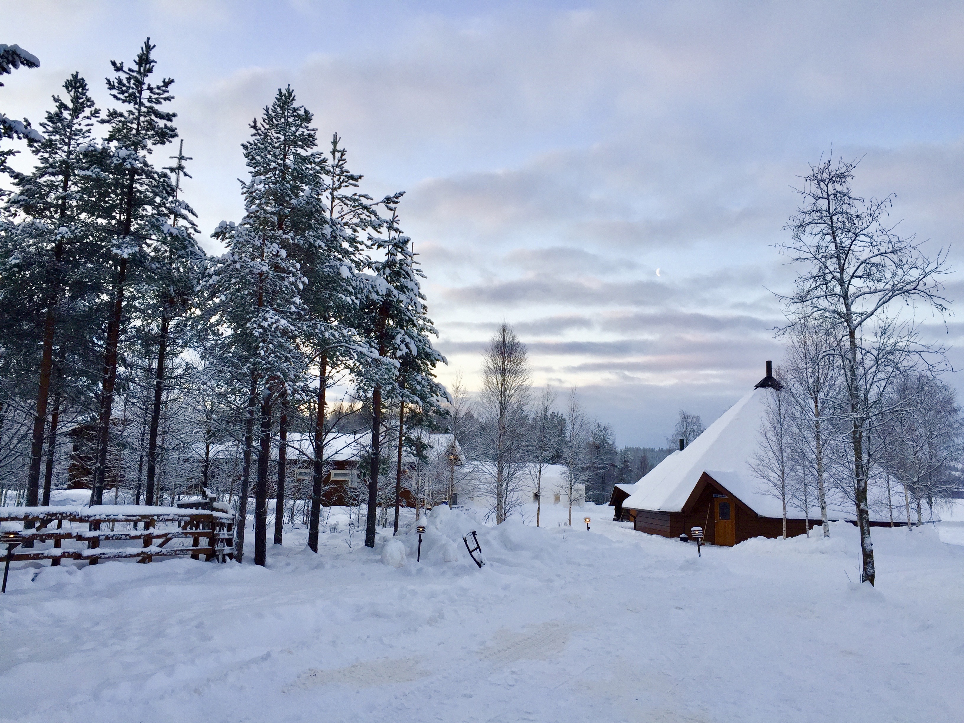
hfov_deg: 61.7
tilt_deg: +7.6
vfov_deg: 48.2
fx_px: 808
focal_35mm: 29
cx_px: 482
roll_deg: -2.6
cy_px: 362
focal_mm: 4.15
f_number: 2.2
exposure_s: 1/100
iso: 50
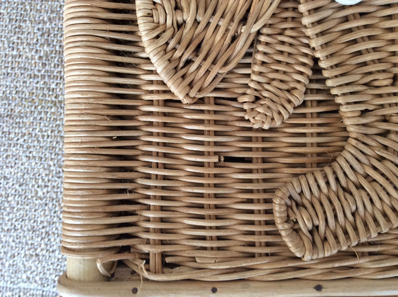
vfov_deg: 44.1
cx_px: 199
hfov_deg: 56.9
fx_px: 367
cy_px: 148
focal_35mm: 32
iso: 80
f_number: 2.4
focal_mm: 3.3
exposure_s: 1/25
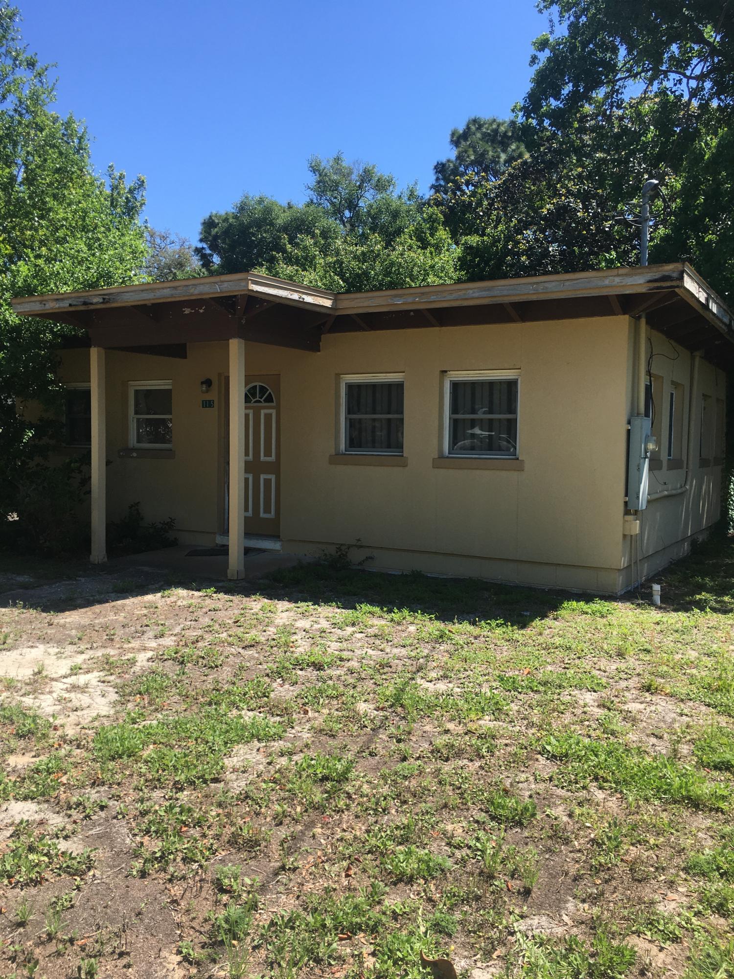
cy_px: 490
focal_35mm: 29
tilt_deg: -2.5
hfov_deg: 48.2
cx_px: 367
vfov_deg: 61.7
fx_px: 820
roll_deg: -2.1
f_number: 2.2
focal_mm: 4.15
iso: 25
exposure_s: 1/793
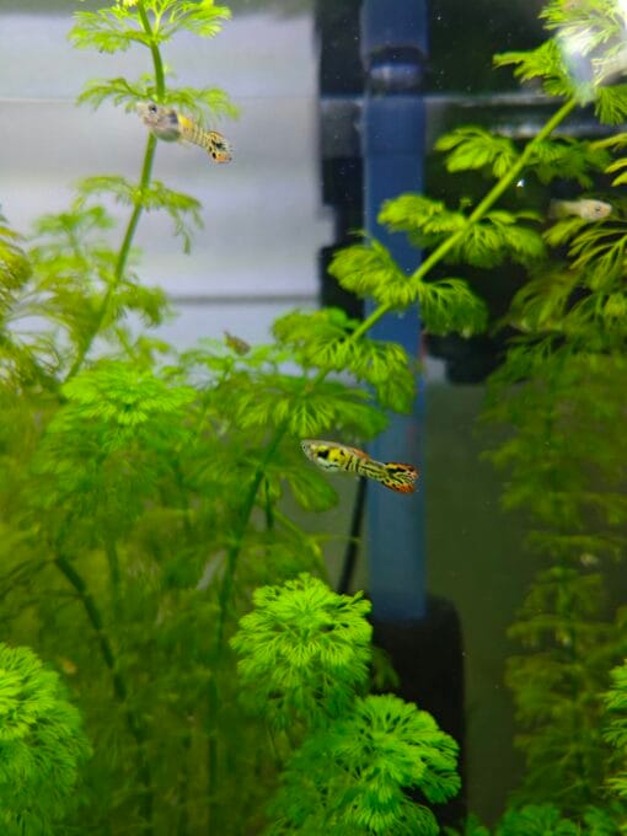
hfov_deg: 53.1
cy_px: 418
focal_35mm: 26
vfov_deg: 67.3
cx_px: 314
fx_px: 628
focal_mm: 4.94
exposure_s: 1/50
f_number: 1.59
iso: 100
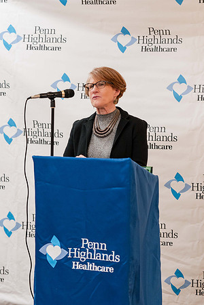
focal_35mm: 132
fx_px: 1124
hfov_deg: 10.4
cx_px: 100
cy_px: 148
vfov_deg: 15.5
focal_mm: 85
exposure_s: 1/250
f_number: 2.8
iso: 1600
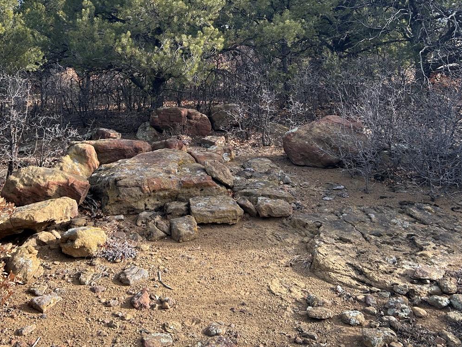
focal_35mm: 42
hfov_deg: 44.4
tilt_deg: -2.4
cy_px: 85
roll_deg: -1.0
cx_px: 170
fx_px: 561
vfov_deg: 33.6
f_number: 1.5
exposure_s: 1/1058
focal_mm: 5.7
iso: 50
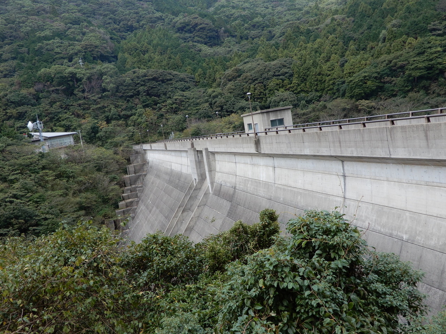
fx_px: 451
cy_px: 167
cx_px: 223
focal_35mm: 35
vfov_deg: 40.7
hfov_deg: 52.6
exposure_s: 1/200
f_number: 4.5
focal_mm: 6.2
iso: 80
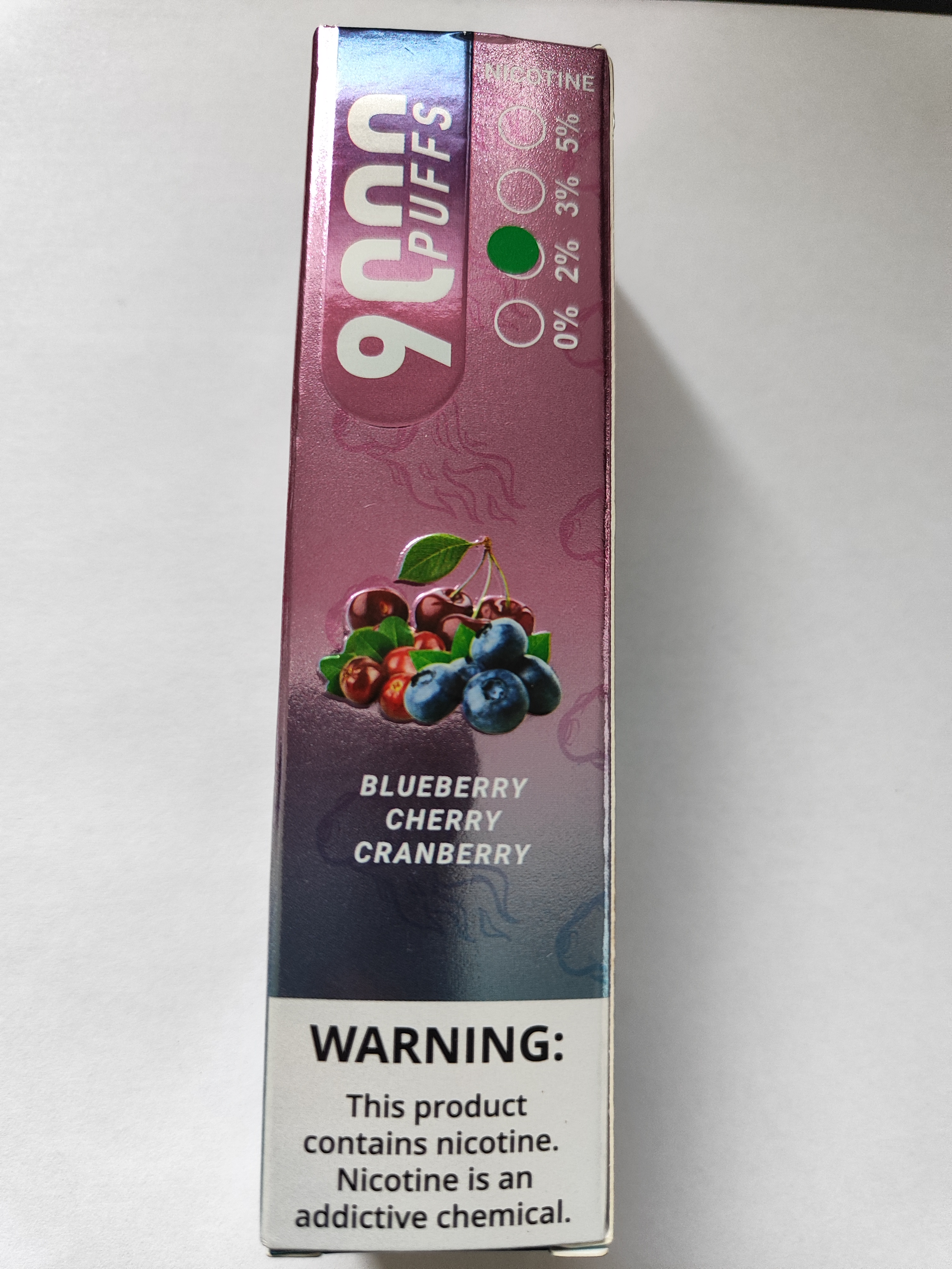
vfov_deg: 73.9
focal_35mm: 23
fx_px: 843
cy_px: 634
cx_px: 476
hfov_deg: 58.9
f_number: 1.88
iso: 375
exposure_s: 1/100
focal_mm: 5.59
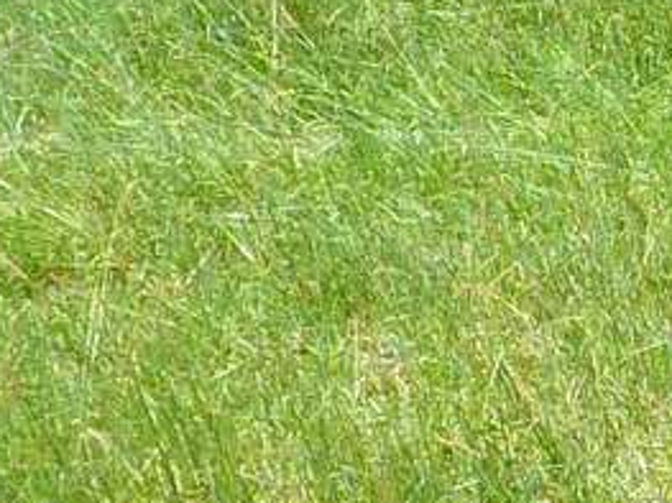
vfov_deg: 10.1
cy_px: 419
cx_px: 1973
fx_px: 2833
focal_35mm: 146
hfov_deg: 10.2
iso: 100
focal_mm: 3.61
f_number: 2.8
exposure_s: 1/321
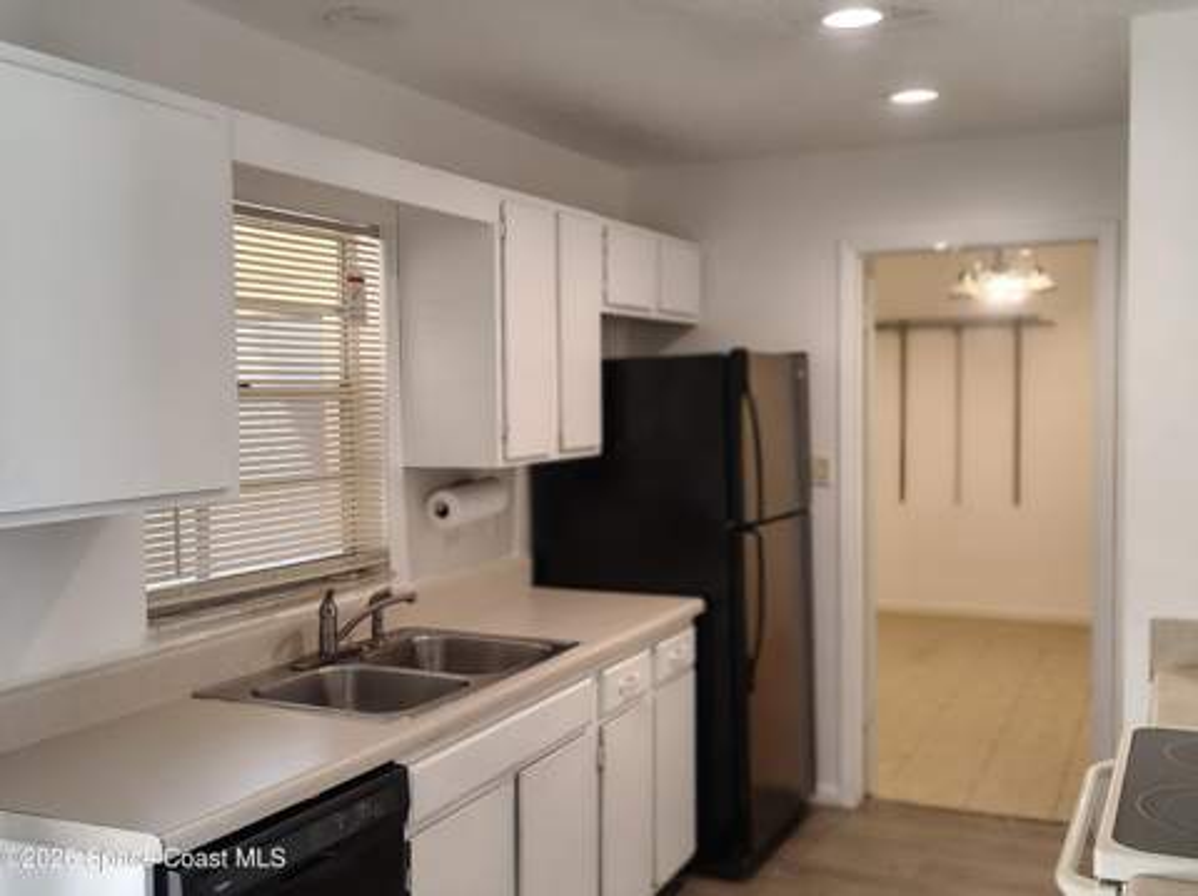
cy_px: 448
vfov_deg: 40.6
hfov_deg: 52.7
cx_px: 599
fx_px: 1210
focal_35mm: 35
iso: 622
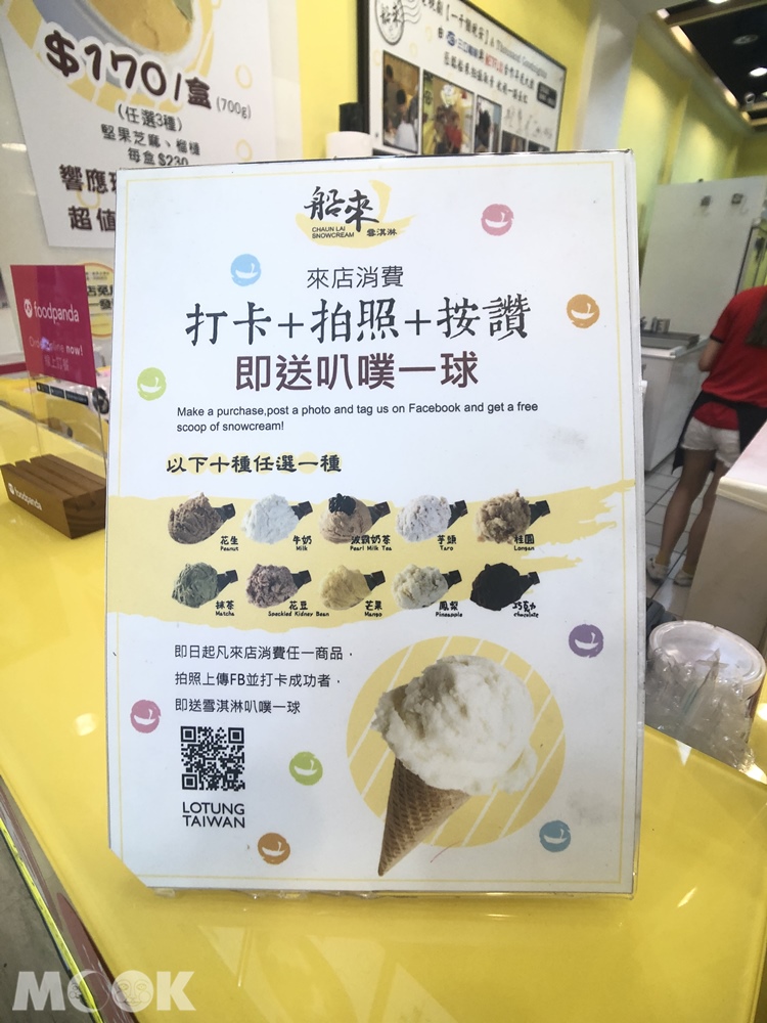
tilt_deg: -24.3
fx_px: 827
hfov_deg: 49.7
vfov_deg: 63.4
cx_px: 384
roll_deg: -0.6
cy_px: 512
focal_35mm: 28
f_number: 1.8
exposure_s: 1/30
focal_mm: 3.99
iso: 25
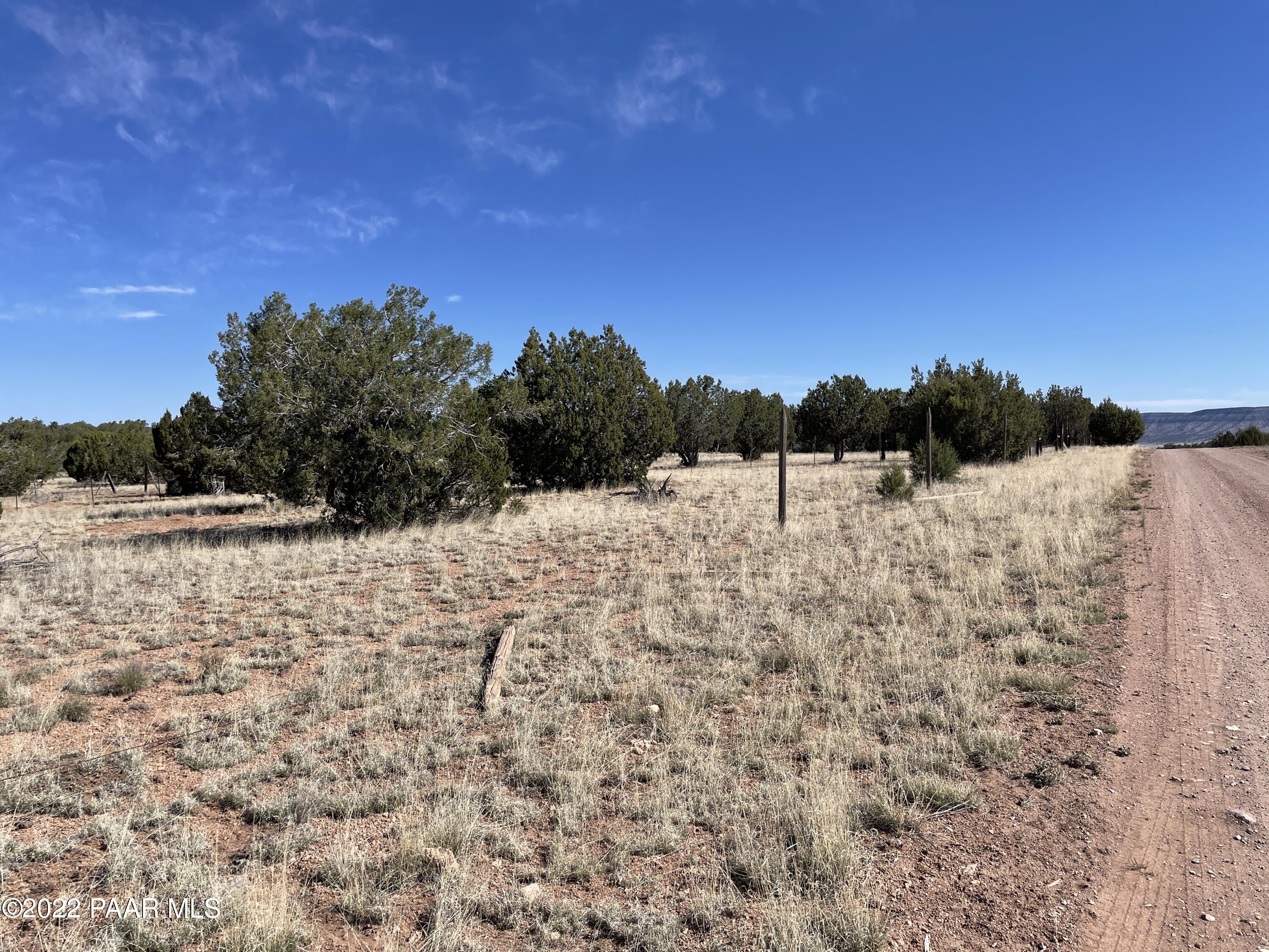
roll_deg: +0.6
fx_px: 953
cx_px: 634
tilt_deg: -0.4
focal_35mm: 26
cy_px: 476
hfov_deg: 67.3
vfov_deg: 53.1
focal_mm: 4.2
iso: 32
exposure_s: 1/4831
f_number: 1.6
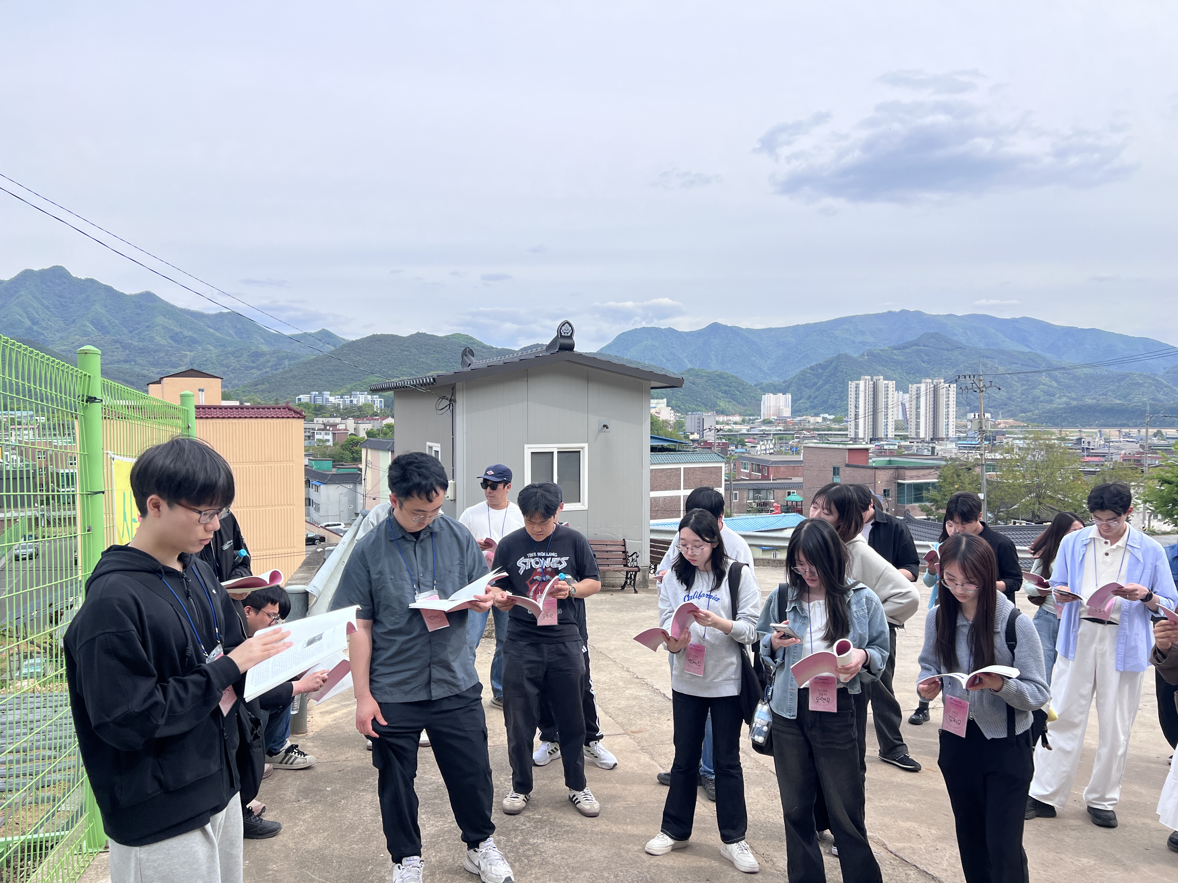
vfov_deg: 53.1
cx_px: 589
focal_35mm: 26
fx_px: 885
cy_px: 442
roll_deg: +0.5
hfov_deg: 67.3
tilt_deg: -3.3
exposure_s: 1/2994
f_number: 1.5
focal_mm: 5.7
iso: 50
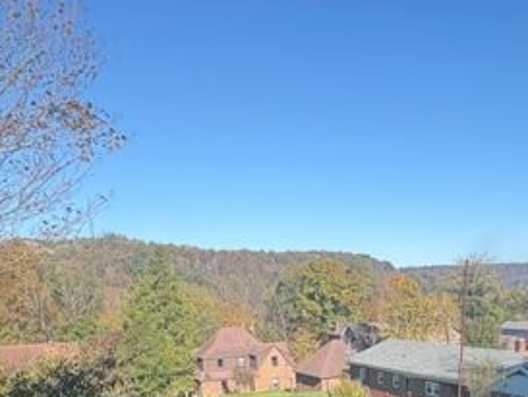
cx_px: 358
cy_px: 461
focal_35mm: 41
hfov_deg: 45.0
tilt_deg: -15.1
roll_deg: +2.0
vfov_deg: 30.5
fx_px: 626
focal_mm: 2.22
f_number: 2.2
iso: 50
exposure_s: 1/779
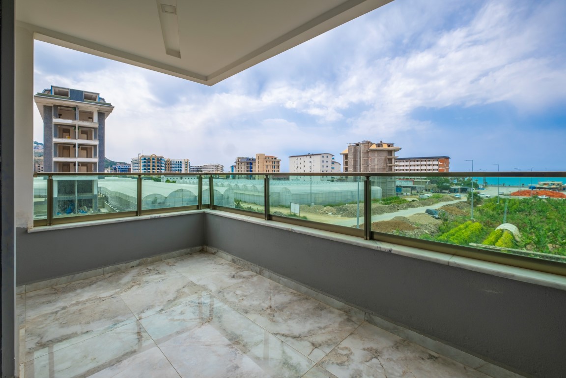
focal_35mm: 15
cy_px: 189
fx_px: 236
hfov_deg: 100.4
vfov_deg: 77.3
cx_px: 283
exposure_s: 1/320
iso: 160
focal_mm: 10
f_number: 7.1
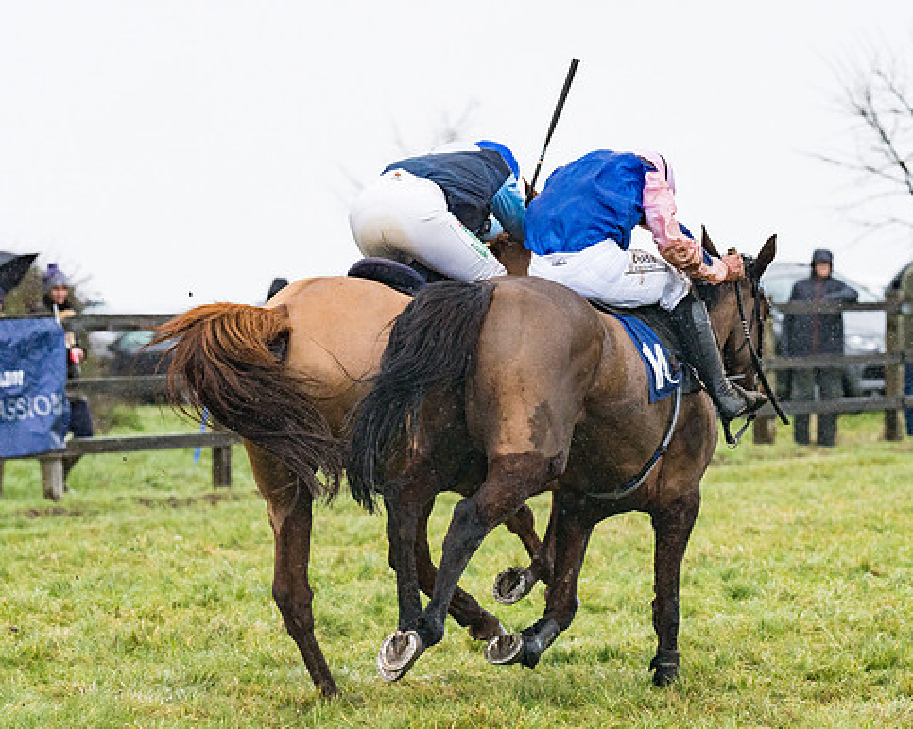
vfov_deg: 7.7
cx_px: 505
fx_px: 5402
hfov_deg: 9.7
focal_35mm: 200
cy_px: 301
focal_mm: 135
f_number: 4
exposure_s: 1/3200
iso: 1600
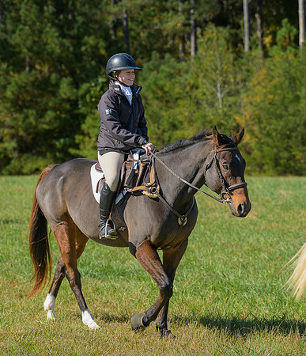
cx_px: 181
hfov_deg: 12.1
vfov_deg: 14.1
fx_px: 1438
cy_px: 178
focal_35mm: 133
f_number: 4
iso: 200
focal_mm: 97
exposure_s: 1/800
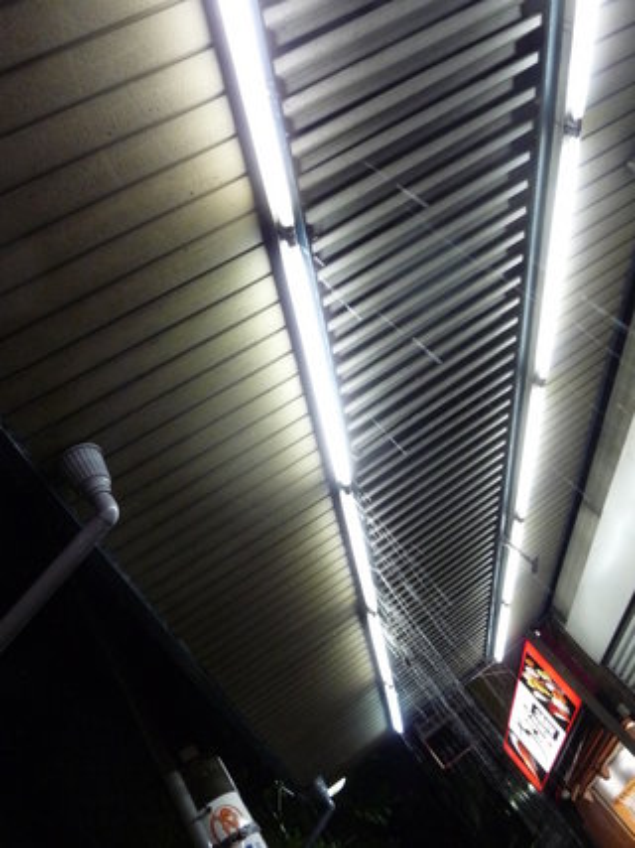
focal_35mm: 32
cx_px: 318
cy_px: 424
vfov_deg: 56.8
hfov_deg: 44.1
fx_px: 783
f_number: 3.5
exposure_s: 1/30
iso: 400
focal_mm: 5.3
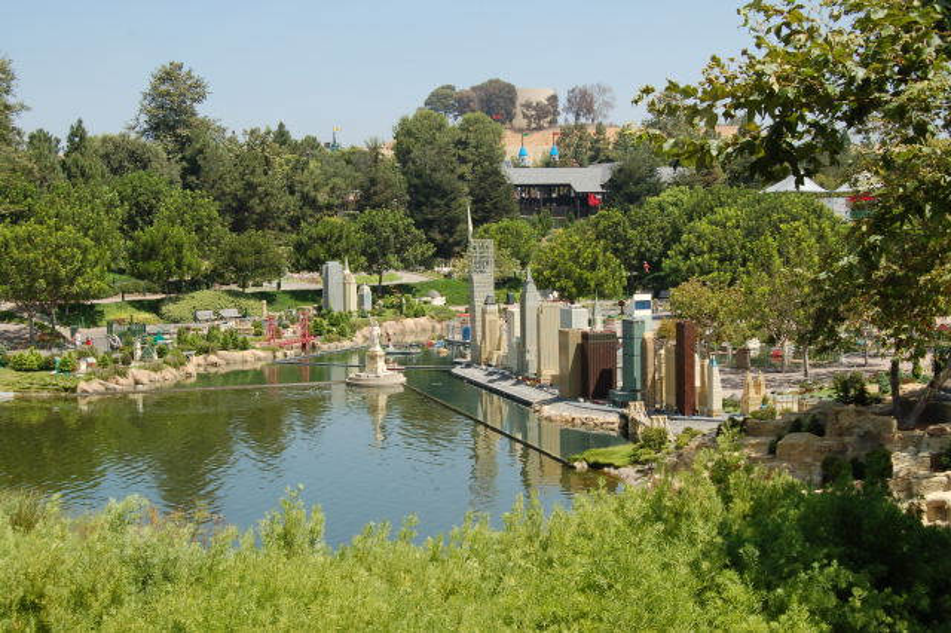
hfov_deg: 37.9
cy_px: 316
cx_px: 476
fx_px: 1386
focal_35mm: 52
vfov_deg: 25.7
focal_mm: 35
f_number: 8
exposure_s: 1/250
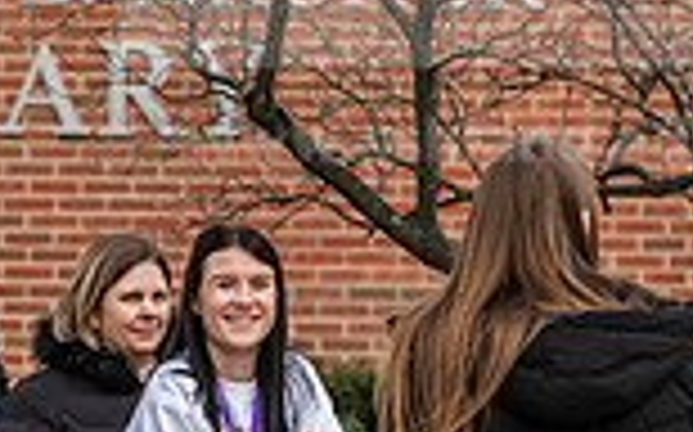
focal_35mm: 518
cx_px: -18
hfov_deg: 4.1
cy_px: 236
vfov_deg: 2.5
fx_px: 9776
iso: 320
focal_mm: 135
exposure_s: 1/500
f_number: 5.6
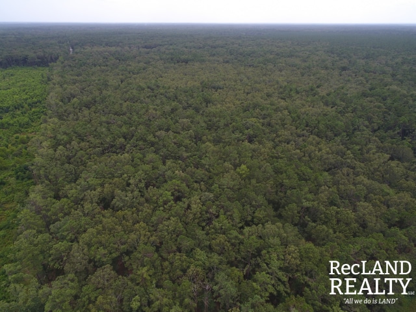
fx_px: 240
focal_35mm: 20
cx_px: 208
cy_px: 156
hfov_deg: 81.7
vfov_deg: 66.0
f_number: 2.8
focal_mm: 3.61
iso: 100
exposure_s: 1/337
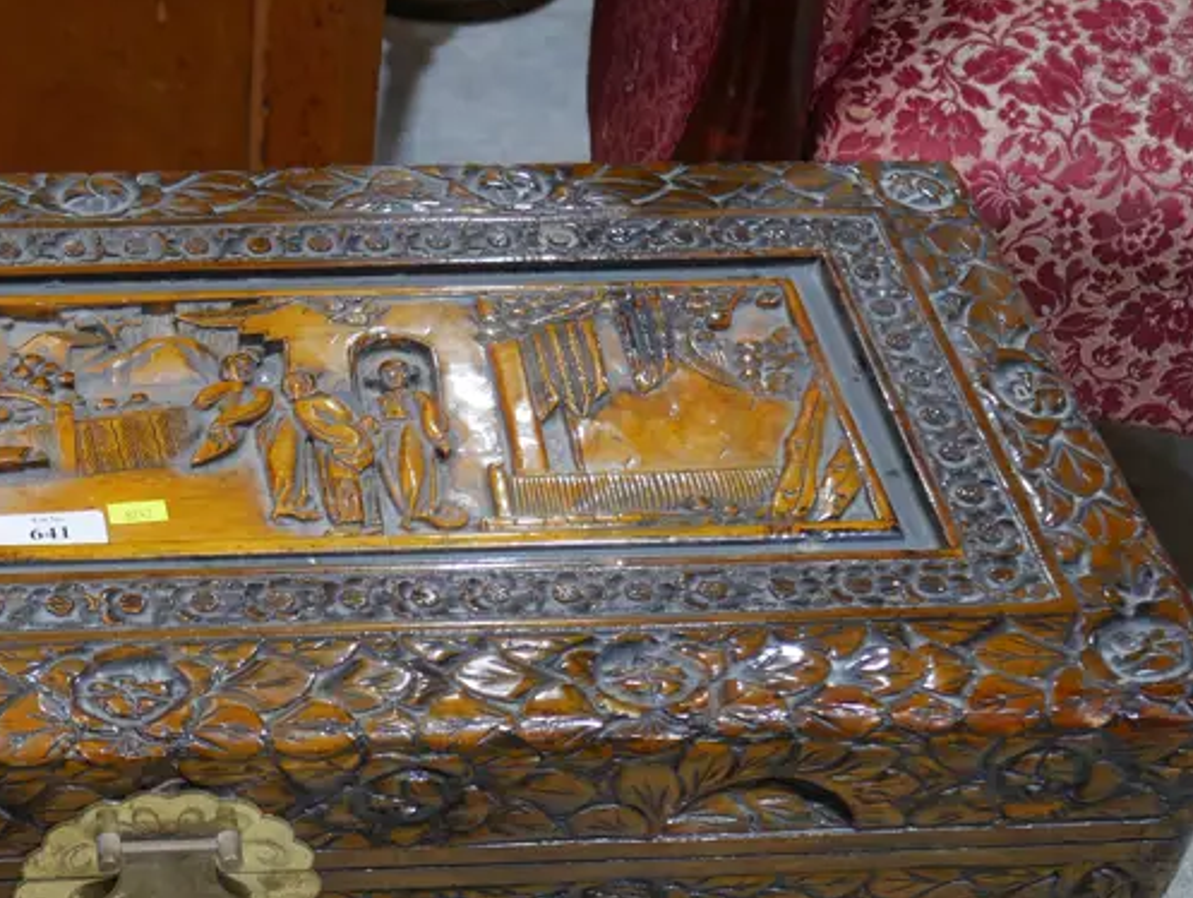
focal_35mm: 70
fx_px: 2415
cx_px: 161
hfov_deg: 26.9
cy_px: 892
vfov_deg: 20.4
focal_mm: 17
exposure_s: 1/60
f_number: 4
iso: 400
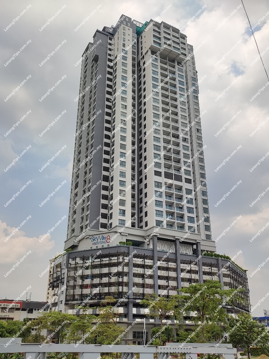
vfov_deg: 69.4
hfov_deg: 54.9
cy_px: 180
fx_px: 259
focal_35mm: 25
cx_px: 134
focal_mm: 6.04
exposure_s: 1/984
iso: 50
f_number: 1.9
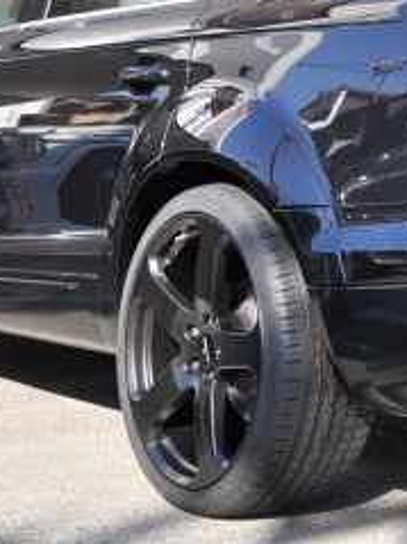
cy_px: 115
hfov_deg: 13.8
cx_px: 396
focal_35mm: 106
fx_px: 1663
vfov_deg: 18.4
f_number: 10
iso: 200
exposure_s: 1/100
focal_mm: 30
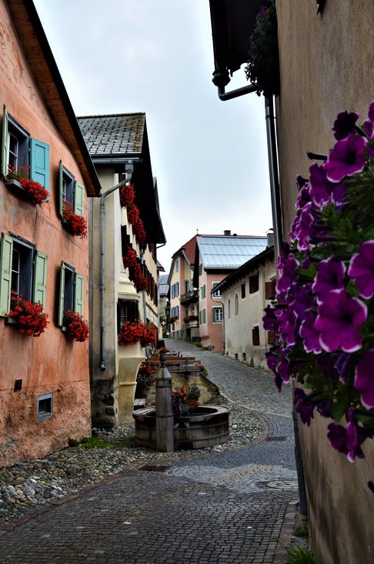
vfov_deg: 53.2
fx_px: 563
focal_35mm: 36
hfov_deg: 36.7
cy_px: 259
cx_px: 175
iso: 320
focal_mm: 22
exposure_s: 1/125
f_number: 9
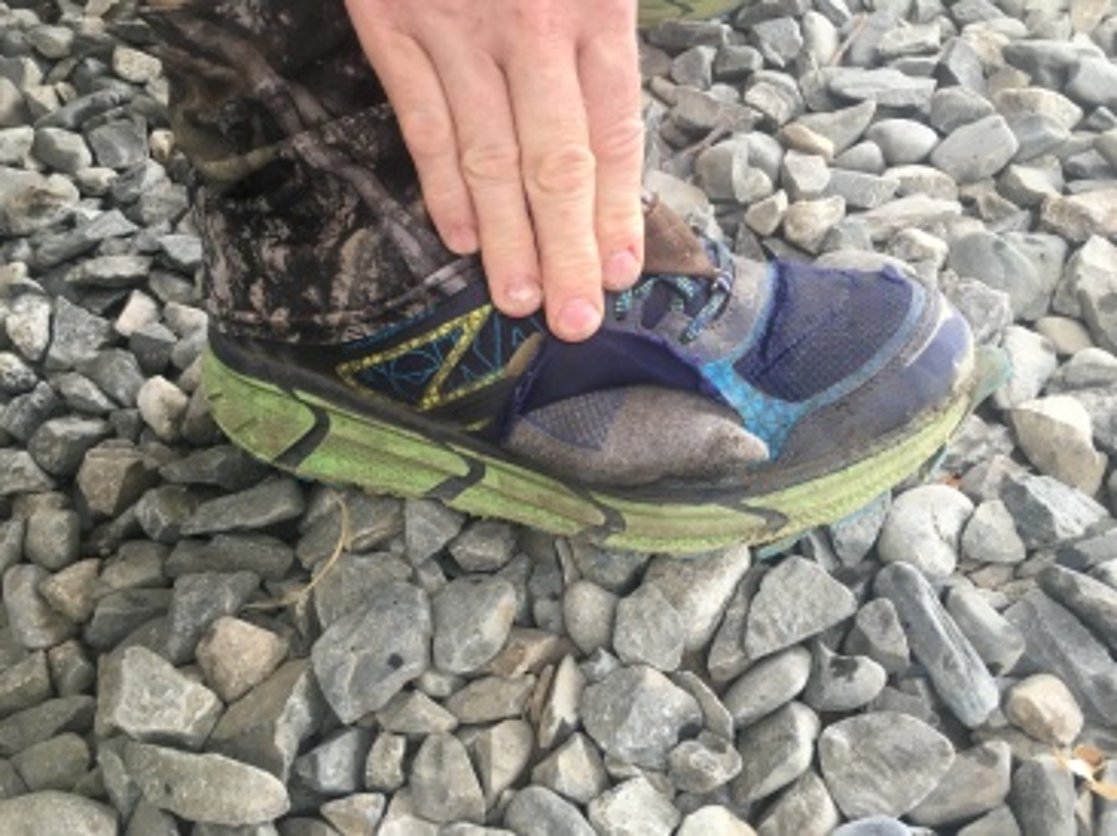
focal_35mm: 29
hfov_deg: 61.7
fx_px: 935
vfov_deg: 48.2
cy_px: 418
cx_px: 558
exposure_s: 1/30
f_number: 2.2
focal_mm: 4.15
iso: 25
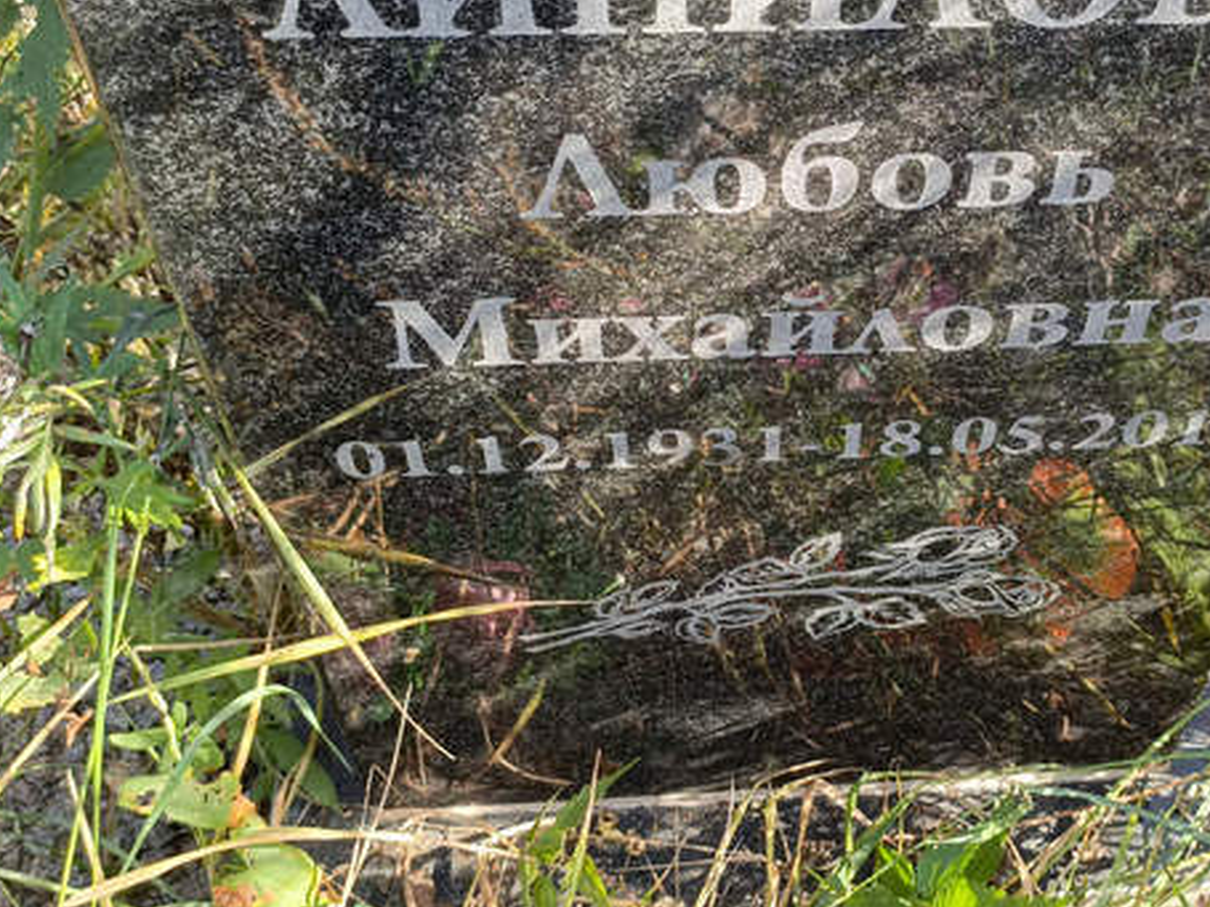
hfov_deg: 42.4
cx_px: 811
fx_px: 1538
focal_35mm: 44
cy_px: 370
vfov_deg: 32.8
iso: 149
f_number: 1.69
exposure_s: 1/120
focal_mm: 4.76
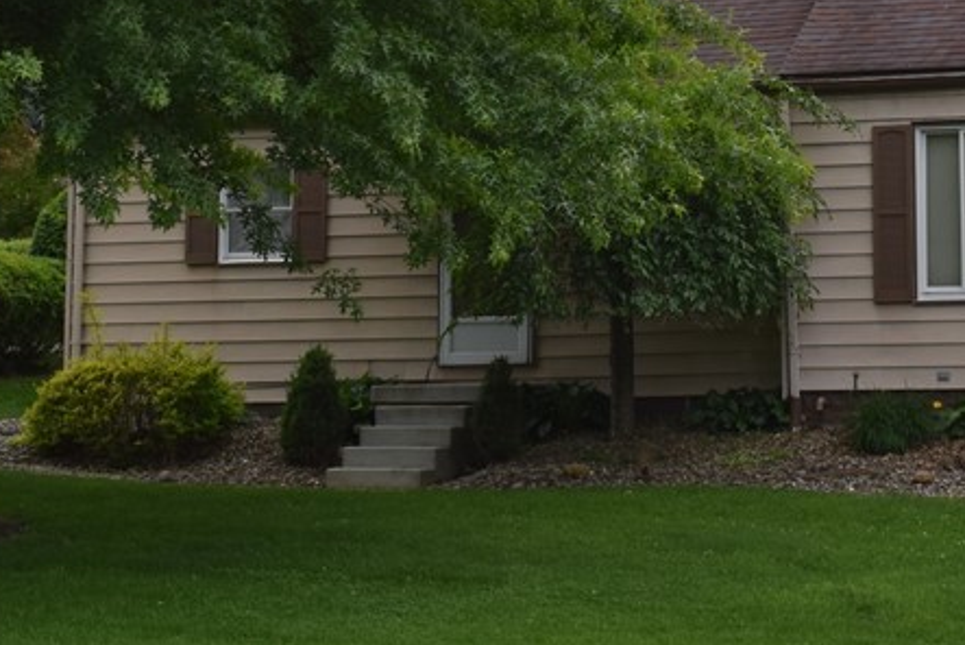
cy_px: -4
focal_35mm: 99
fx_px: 2661
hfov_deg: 20.1
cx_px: 871
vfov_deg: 13.6
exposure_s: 1/320
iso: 200
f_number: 9
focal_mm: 27
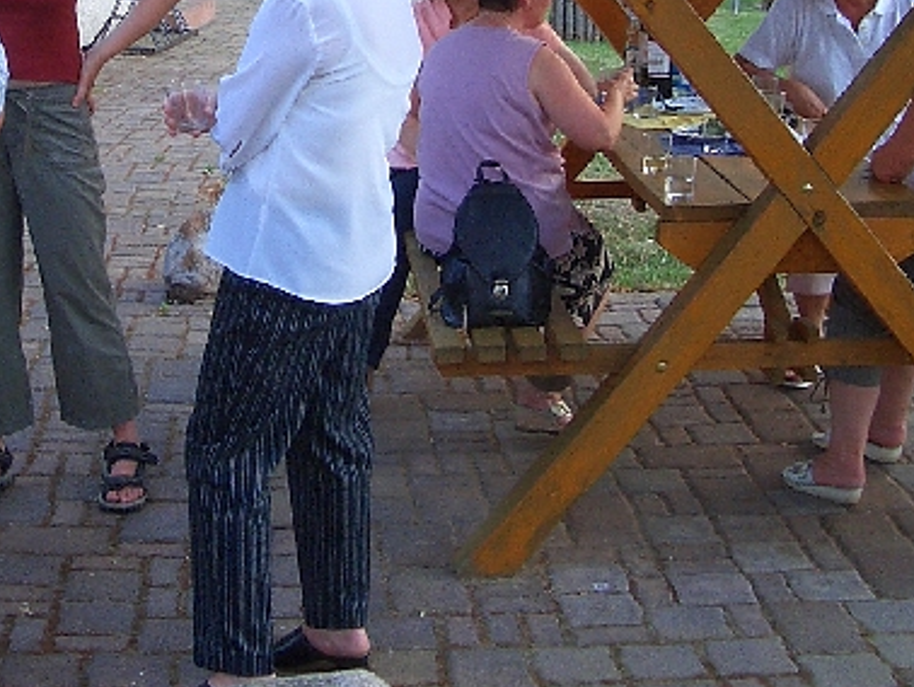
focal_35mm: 74
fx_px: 1955
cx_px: 310
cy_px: 12
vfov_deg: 19.4
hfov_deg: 26.2
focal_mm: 5.8
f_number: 2.6
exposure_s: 1/125
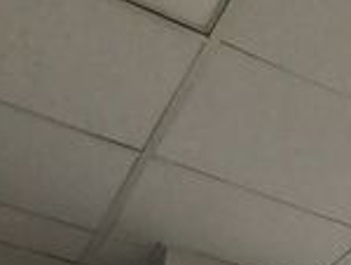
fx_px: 975
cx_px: 695
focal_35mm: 96
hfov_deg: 16.0
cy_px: 693
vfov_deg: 11.7
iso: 100
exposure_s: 1/50
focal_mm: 1.74
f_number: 2.2
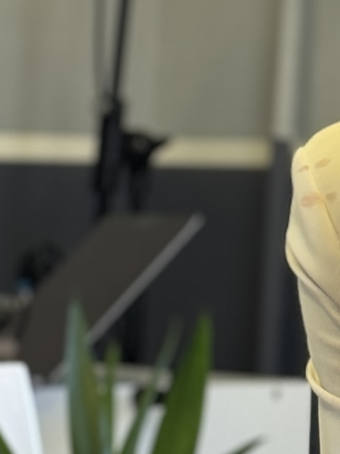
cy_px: -42
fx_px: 3300
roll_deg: -3.0
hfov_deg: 5.8
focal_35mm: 252
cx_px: 505
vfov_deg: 7.8
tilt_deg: +5.0
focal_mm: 6.76
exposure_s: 1/100
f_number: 1.78
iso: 100
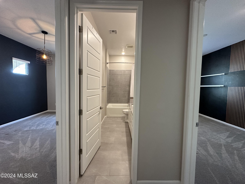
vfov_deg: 85.7
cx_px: 122
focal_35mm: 14
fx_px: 99
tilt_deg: -2.8
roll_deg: -1.6
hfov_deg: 102.1
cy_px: 92
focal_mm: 2.22
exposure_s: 1/60
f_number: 2.2
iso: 320
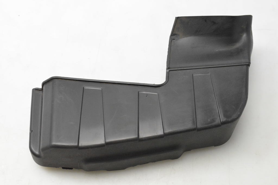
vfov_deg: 25.0
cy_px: 92
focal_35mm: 54
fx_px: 417
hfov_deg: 36.9
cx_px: 139
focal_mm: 36
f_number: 10
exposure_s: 1/400
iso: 6400
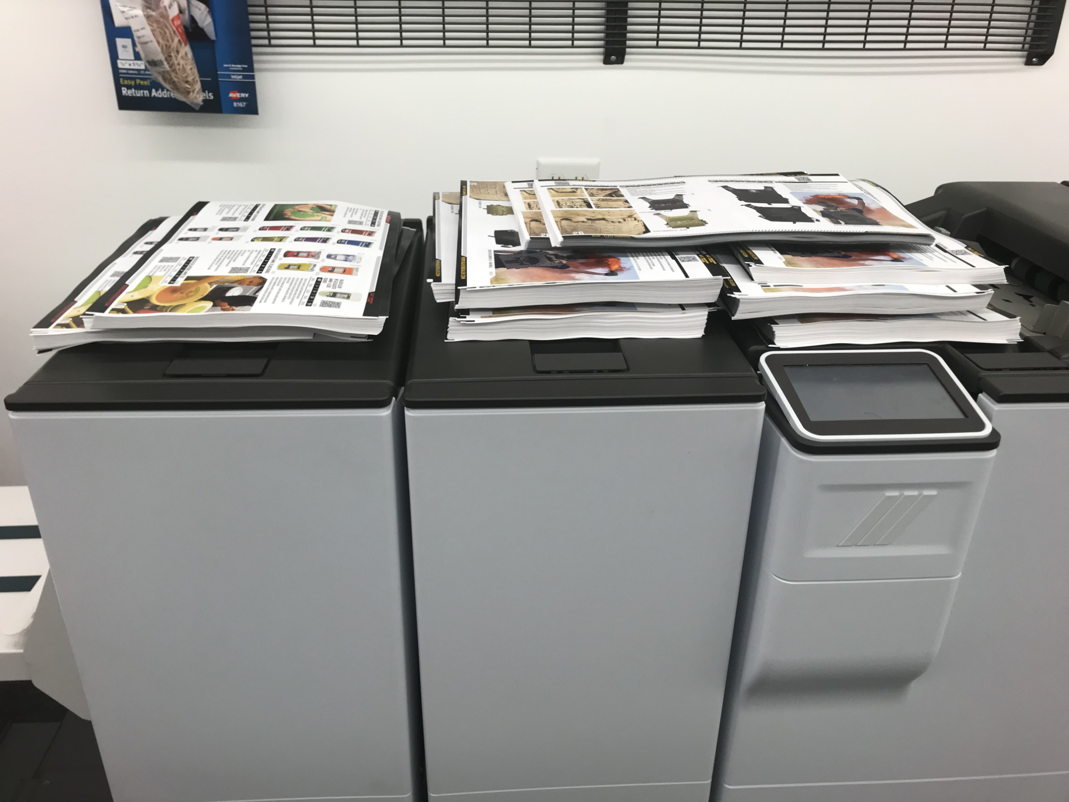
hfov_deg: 63.4
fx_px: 865
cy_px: 401
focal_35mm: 28
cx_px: 534
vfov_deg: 49.7
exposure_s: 1/120
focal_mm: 4
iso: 40
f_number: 1.8
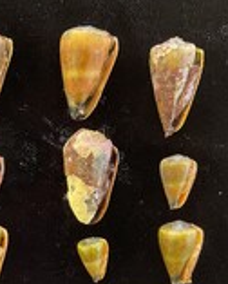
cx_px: 0
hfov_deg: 23.3
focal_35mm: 63
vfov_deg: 29.4
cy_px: 223
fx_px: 530
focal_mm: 3
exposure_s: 1/50
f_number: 1.8
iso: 100
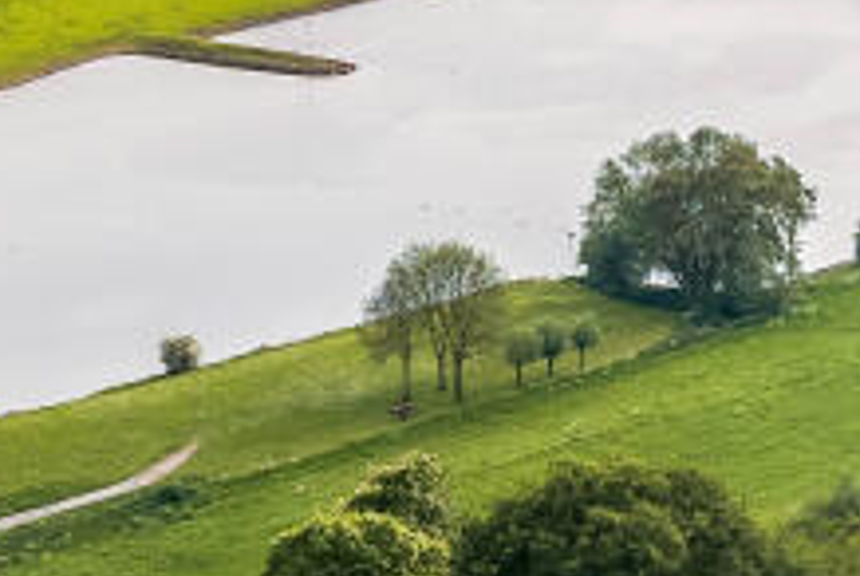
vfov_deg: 9.7
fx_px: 3373
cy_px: 400
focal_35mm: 141
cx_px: 623
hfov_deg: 14.5
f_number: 2.8
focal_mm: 8.38
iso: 100
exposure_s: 1/120
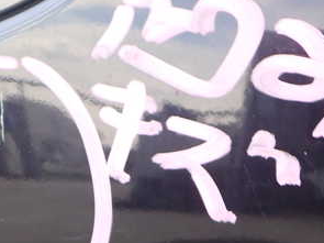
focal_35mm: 61
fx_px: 571
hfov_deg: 30.2
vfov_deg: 23.9
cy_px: 154
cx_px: 29
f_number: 2.3
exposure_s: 1/200
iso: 100
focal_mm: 5.4
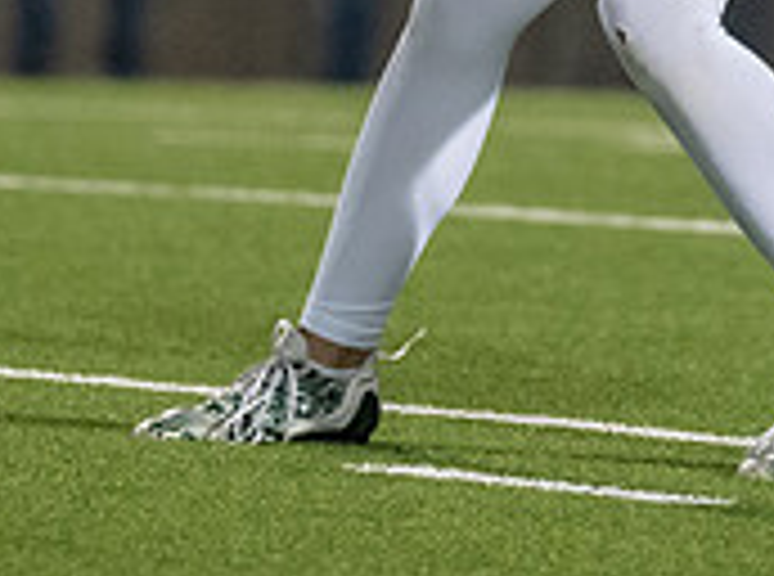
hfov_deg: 1.9
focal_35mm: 1064
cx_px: 642
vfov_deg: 1.4
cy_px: -542
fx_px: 23724
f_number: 2.8
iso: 3200
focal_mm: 200
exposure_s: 1/1250
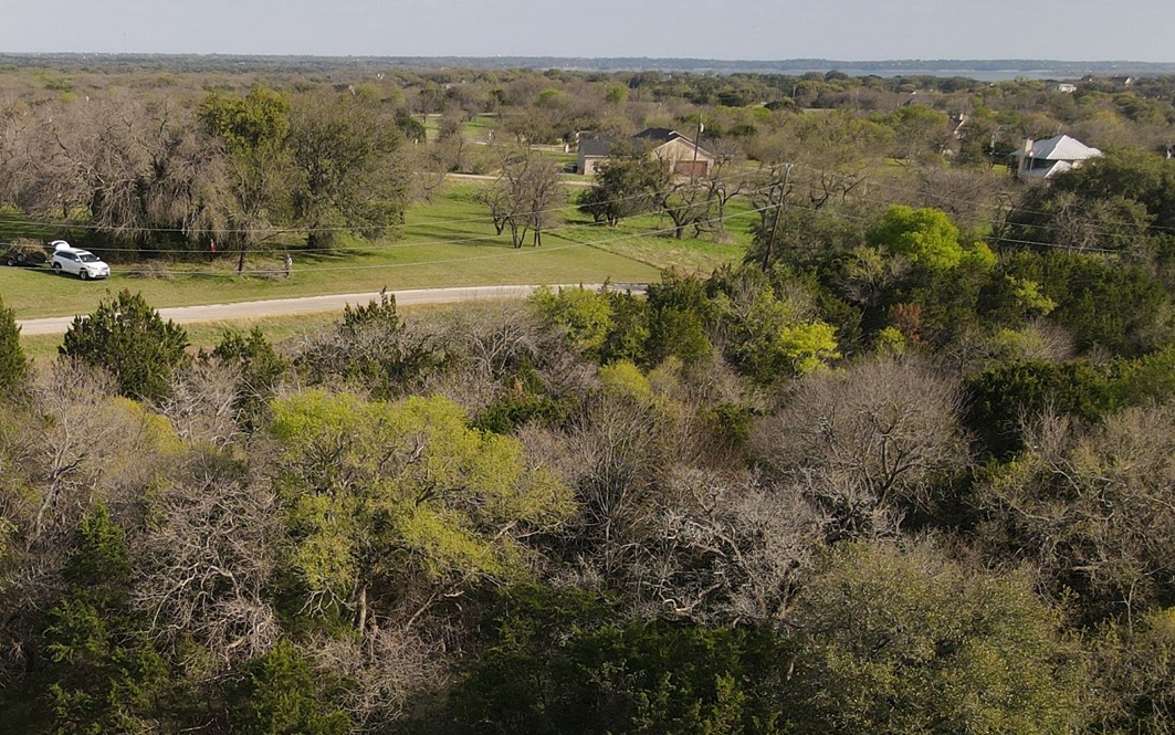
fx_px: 1570
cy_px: 569
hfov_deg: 38.5
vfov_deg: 26.0
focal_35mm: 49
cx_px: 138
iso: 100
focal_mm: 4.5
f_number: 2.8
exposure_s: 1/640
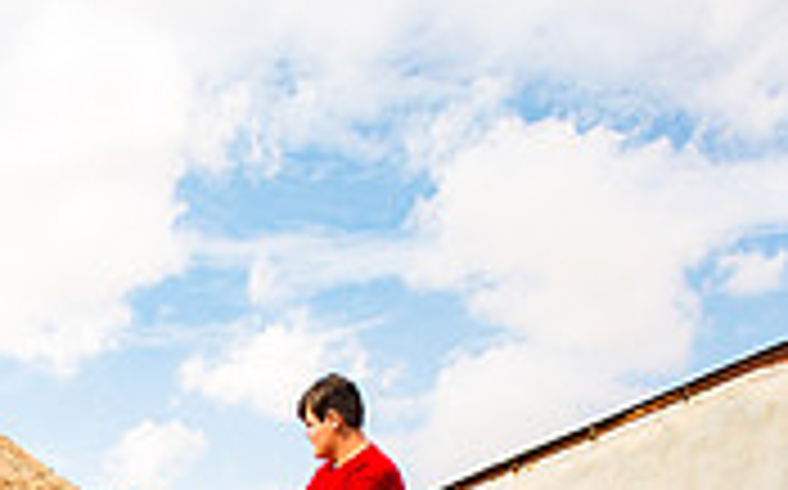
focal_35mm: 63
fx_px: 1352
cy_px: 733
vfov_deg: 18.3
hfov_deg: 31.4
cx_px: 122
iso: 200
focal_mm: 24
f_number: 2.8
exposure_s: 1/3200
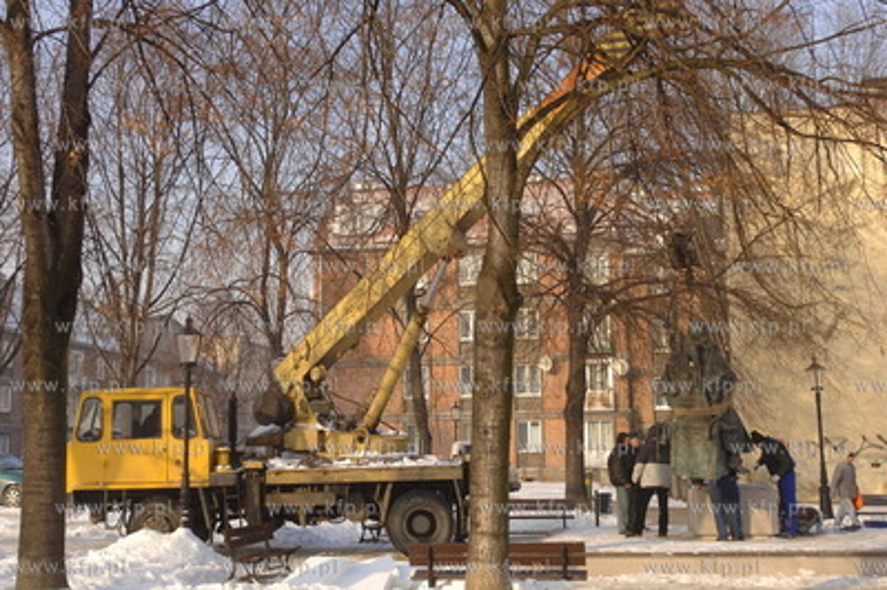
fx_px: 1108
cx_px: 444
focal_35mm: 45
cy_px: 295
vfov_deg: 29.8
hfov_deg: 43.6
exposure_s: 1/750
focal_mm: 30
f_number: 5
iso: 400
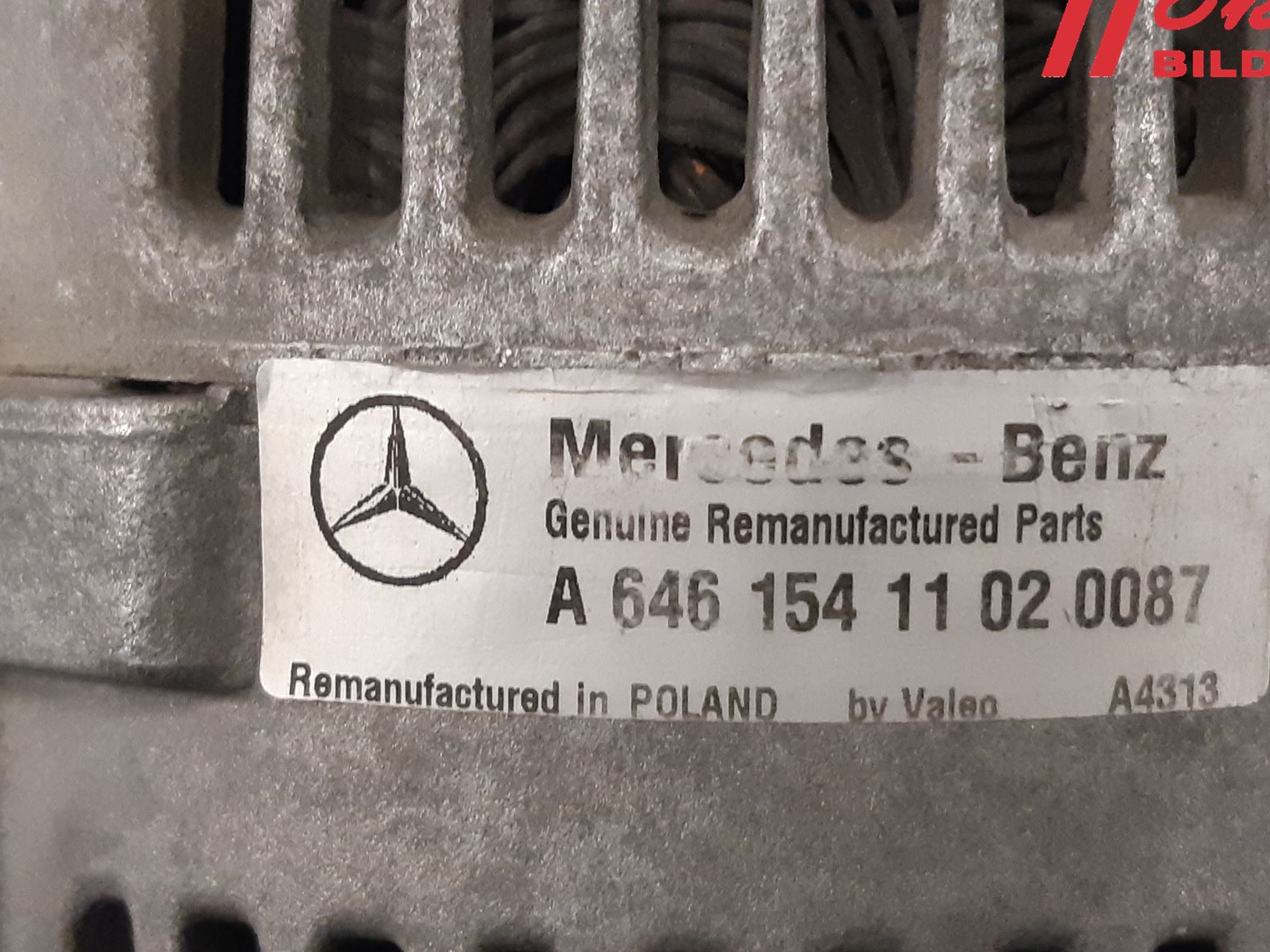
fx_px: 1284
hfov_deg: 52.5
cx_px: 699
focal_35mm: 35
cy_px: 577
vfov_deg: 40.5
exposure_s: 1/50
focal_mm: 3.93
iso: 320
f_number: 1.7
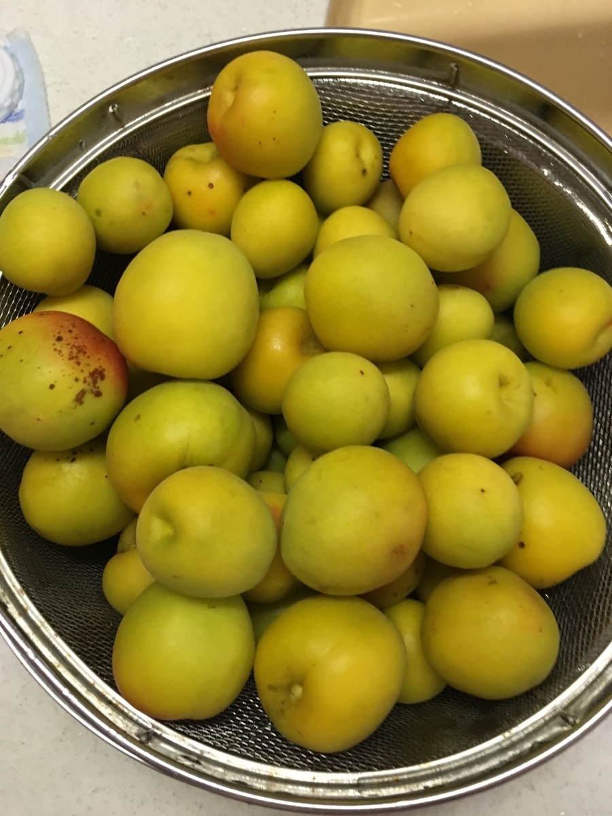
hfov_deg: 48.2
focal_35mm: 29
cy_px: 408
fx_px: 684
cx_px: 306
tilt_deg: -76.1
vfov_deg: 61.7
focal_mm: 4.15
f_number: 2.2
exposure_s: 1/30
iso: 160
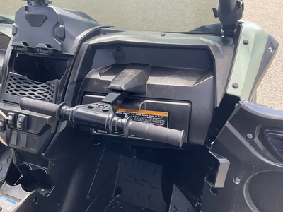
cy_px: 106
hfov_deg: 61.7
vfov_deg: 48.2
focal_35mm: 29
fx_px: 237
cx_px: 142
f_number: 1.8
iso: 32
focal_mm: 3
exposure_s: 1/128
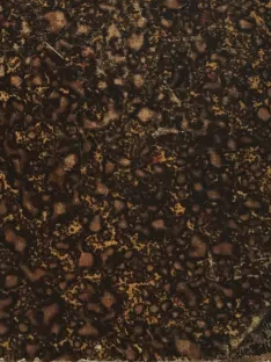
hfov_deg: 15.8
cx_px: 14
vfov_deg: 20.7
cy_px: 15
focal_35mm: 92
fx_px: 960
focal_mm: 3.99
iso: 20
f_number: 1.8
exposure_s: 1/386
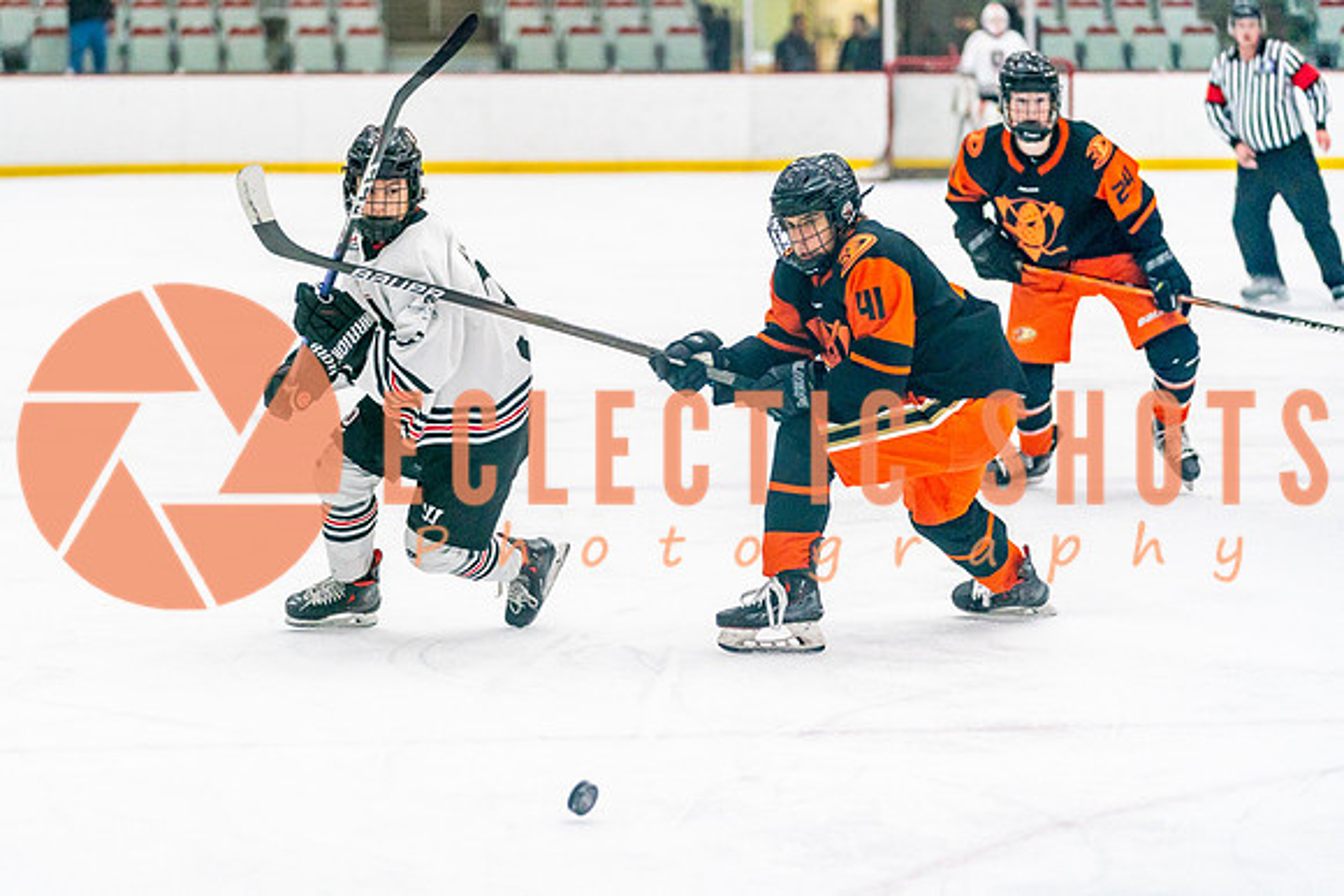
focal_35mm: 142
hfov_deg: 14.4
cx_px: 556
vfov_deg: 9.7
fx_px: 5301
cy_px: 370
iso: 3200
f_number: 2.8
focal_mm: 121
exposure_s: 1/1250
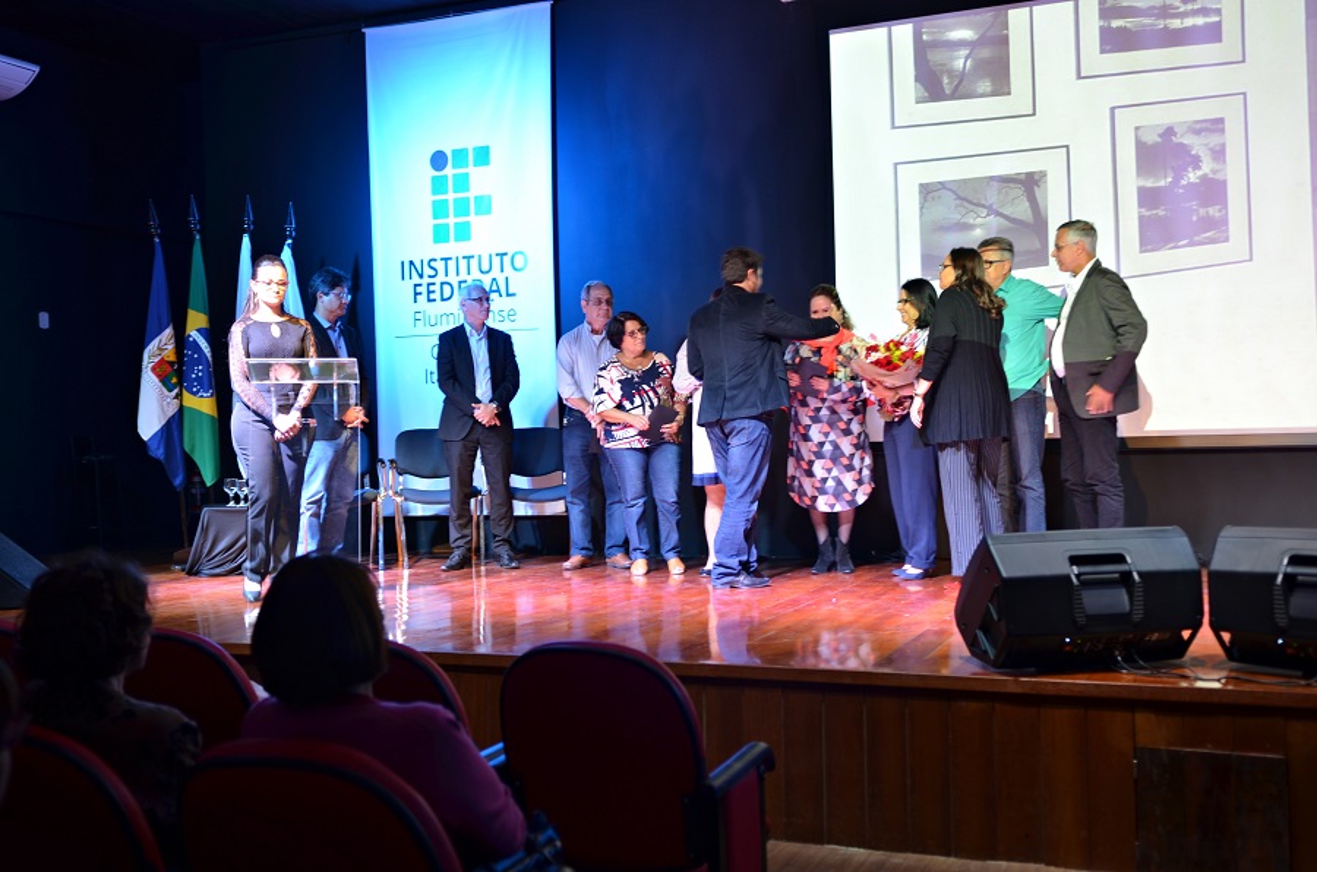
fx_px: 1424
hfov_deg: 49.6
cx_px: 658
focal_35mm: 39
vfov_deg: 34.1
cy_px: 436
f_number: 2.8
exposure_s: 1/15
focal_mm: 26
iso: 160
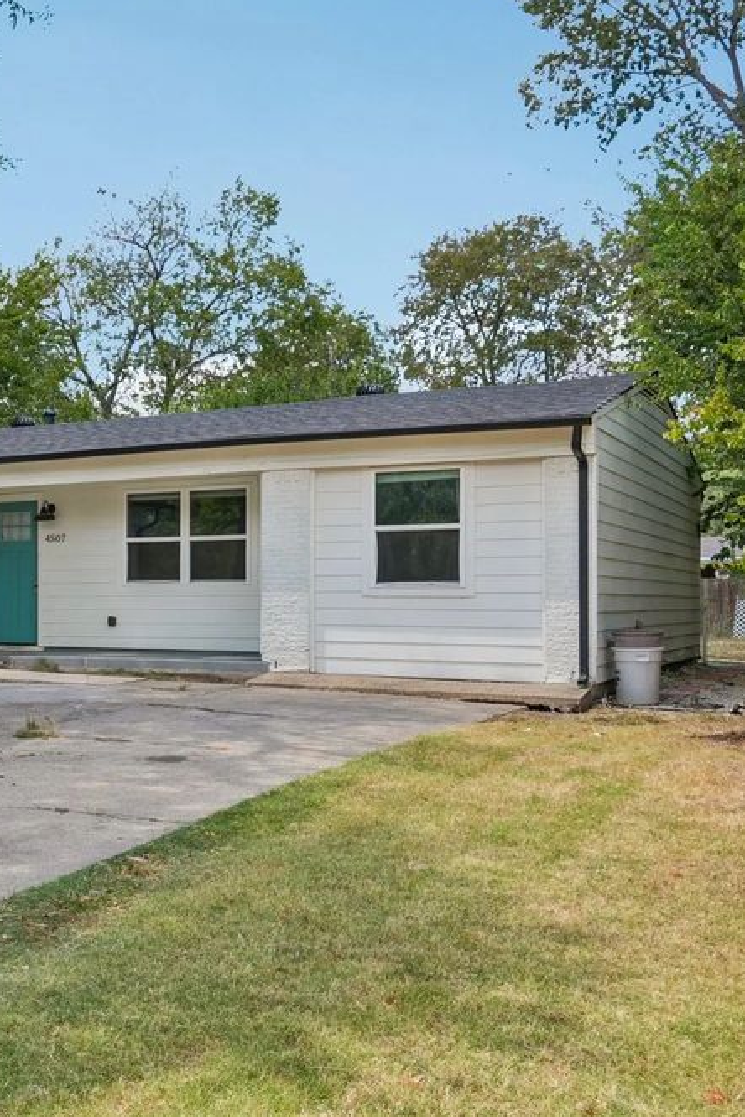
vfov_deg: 48.5
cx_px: 96
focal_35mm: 40
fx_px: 1242
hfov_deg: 32.0
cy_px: 556
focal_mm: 26
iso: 100
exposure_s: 1/160
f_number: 8
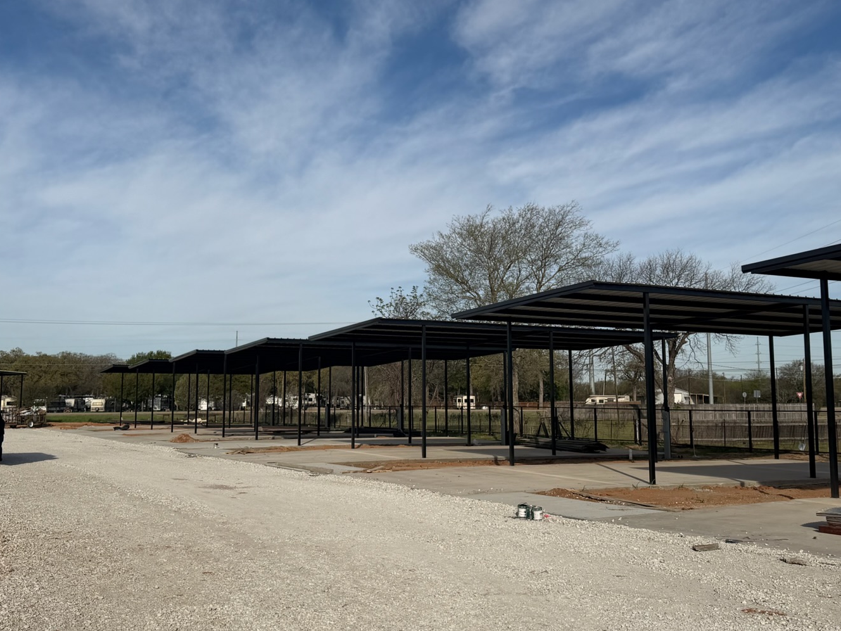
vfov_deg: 38.6
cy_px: 290
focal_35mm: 37
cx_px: 376
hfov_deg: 50.1
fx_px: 899
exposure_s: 1/9091
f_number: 1.78
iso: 80
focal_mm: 6.76
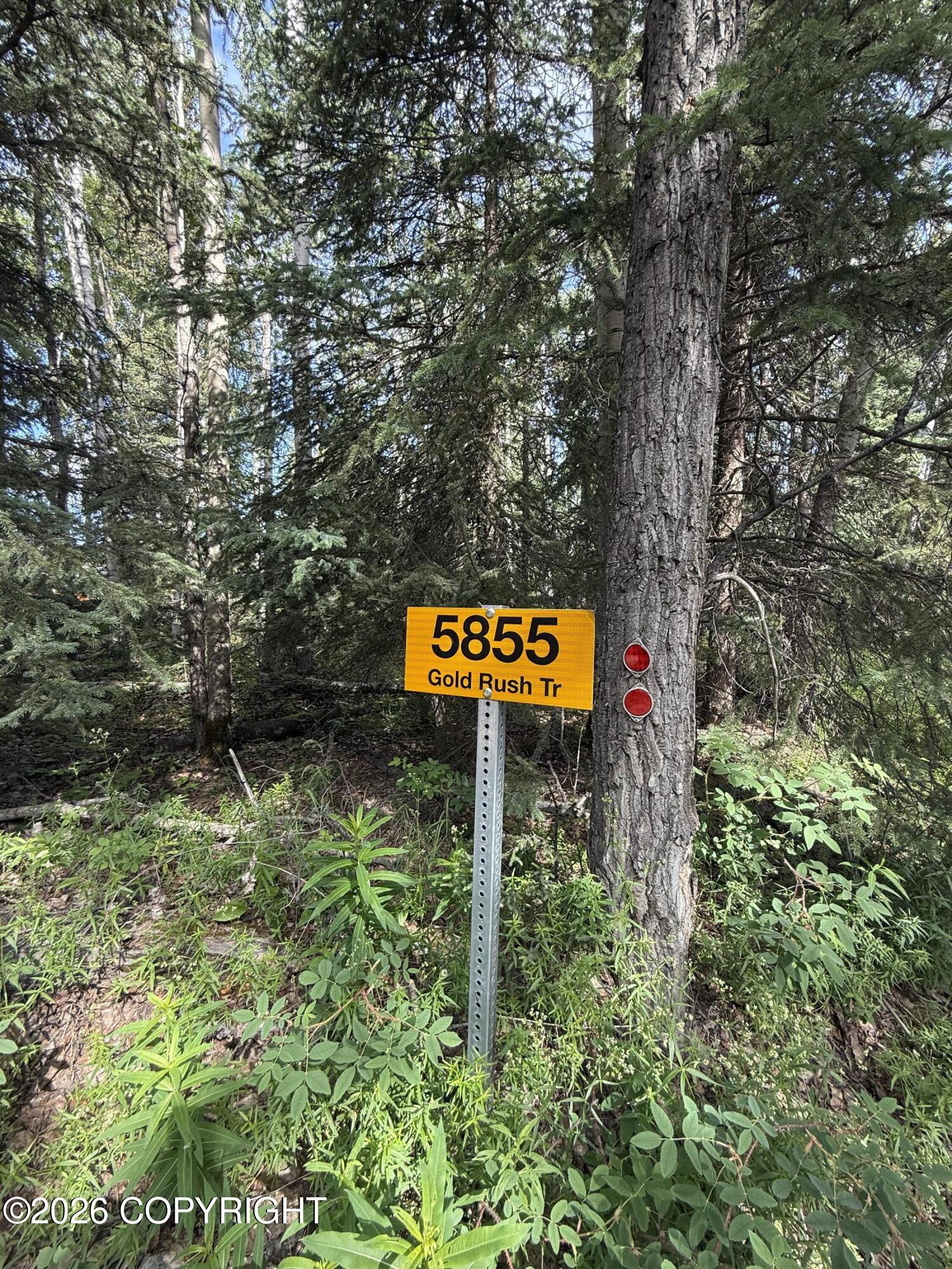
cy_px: 634
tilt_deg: -1.3
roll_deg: -1.0
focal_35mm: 14
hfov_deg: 85.7
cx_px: 476
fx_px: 513
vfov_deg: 102.1
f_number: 2.2
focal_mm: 2.22
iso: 64
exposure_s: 1/131
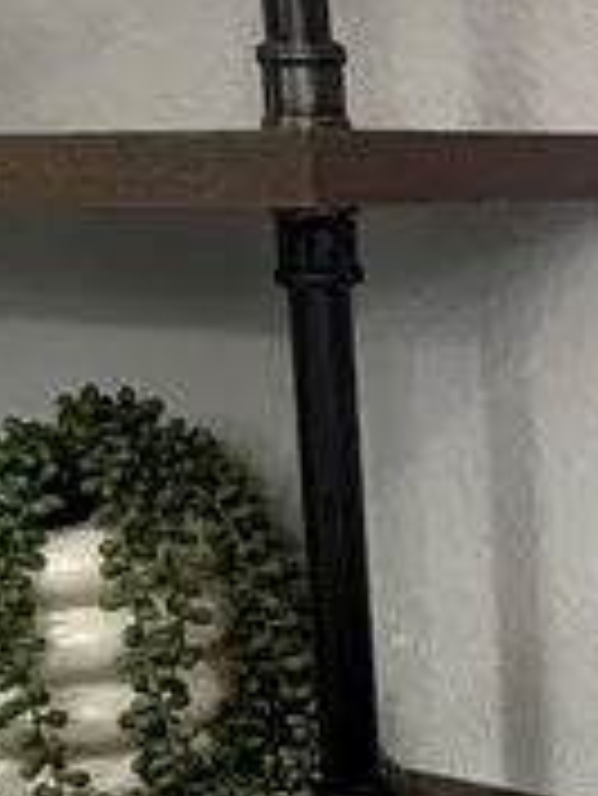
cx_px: 836
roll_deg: -1.0
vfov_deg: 23.5
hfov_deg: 16.9
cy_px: 702
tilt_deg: -13.8
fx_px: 1863
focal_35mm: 81
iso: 200
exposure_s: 1/120
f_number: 2.2
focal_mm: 2.22
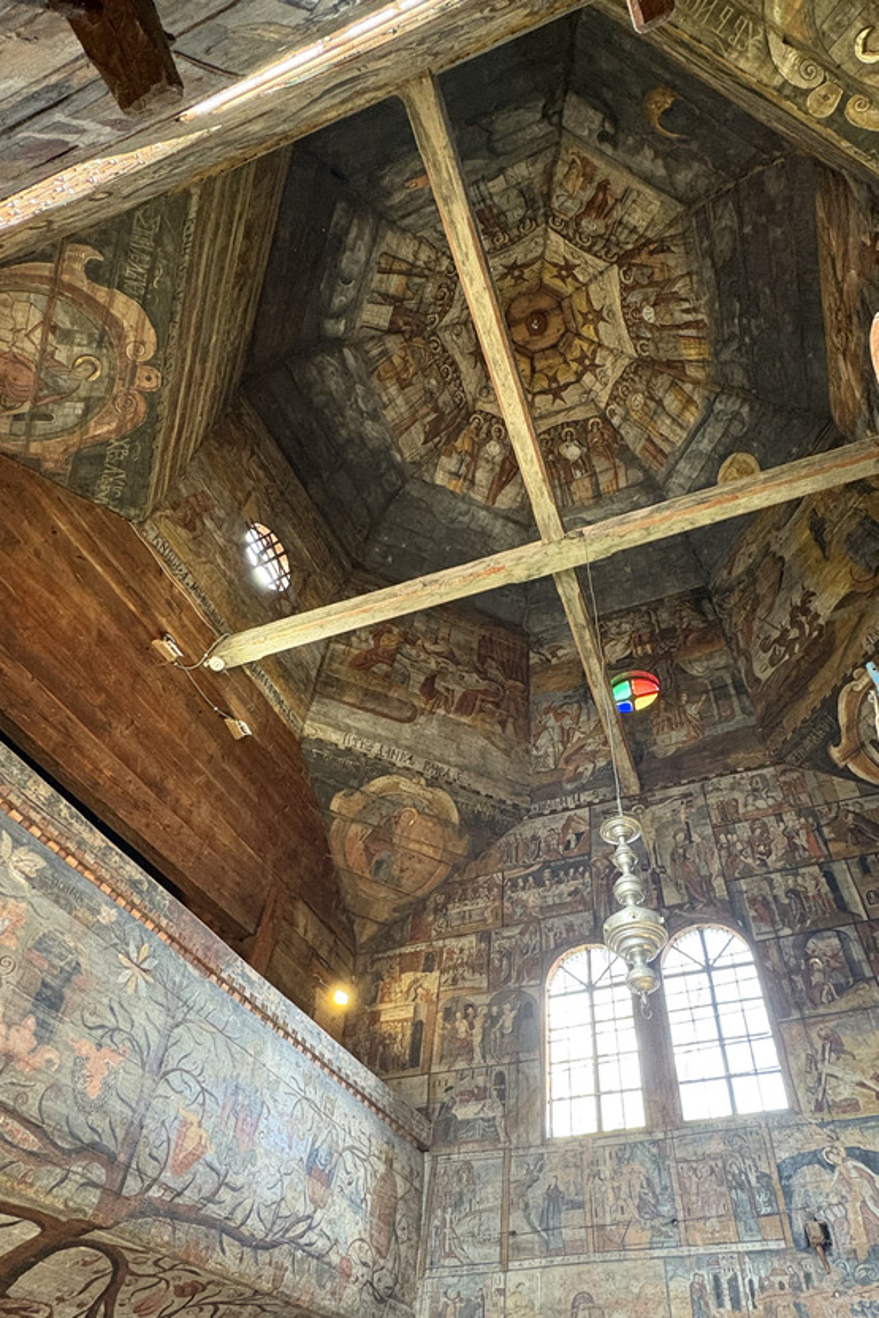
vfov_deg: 81.0
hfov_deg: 59.1
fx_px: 769
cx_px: 523
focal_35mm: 21
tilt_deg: +49.0
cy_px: 724
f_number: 2.2
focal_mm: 2.22
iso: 400
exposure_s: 1/50
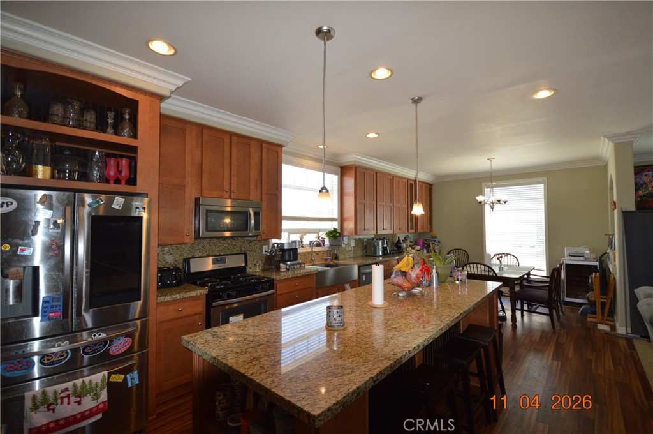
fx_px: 272
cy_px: 217
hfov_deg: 100.5
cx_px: 326
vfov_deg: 77.2
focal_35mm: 15
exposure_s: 1/125
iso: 320
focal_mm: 10
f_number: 4
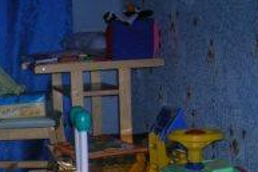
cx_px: -27
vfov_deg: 16.0
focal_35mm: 82
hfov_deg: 23.2
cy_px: 213
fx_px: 588
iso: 50
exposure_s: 1/60.1
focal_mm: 5.7
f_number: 2.9
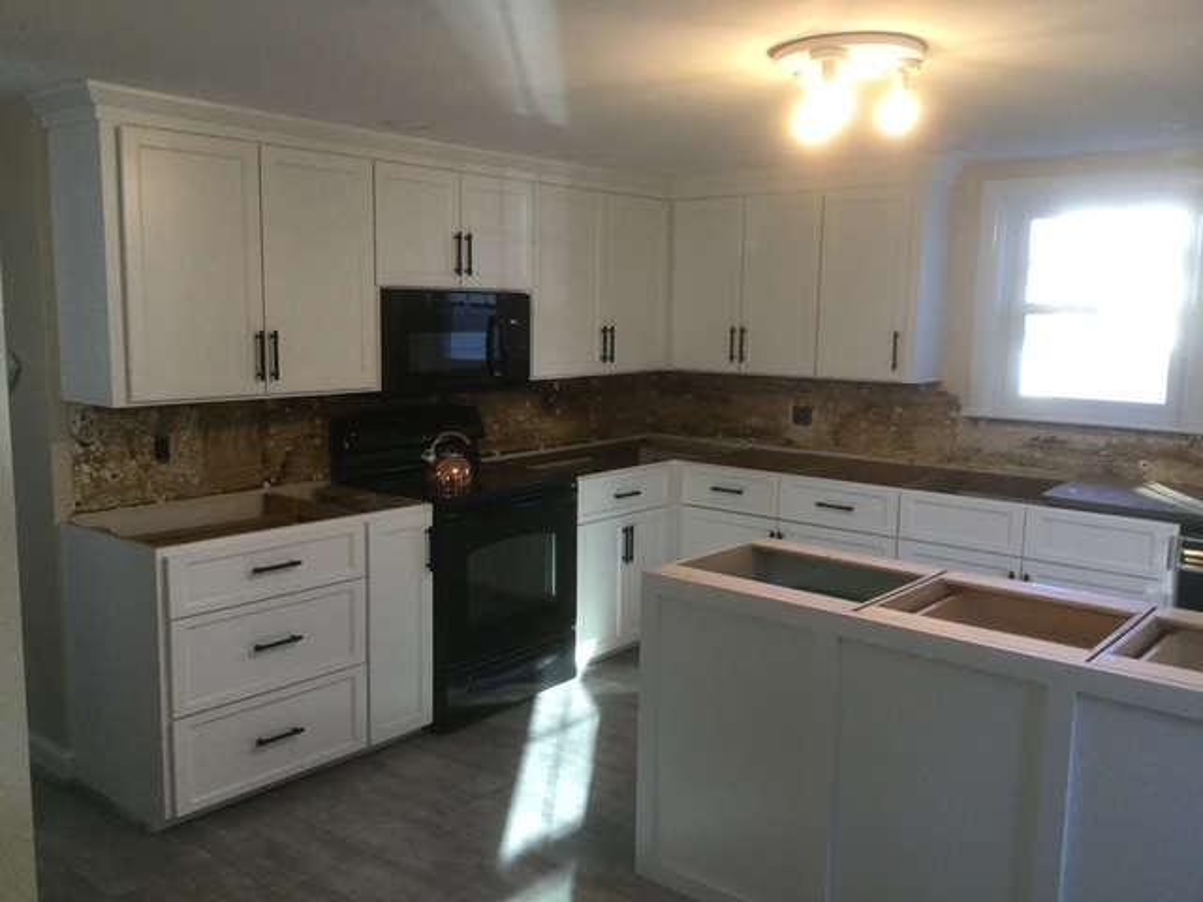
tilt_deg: -8.0
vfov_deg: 45.4
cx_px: 602
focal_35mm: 31
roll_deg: -1.5
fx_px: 1077
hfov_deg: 58.4
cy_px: 451
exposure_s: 1/30
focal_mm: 3.3
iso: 40
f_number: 2.4
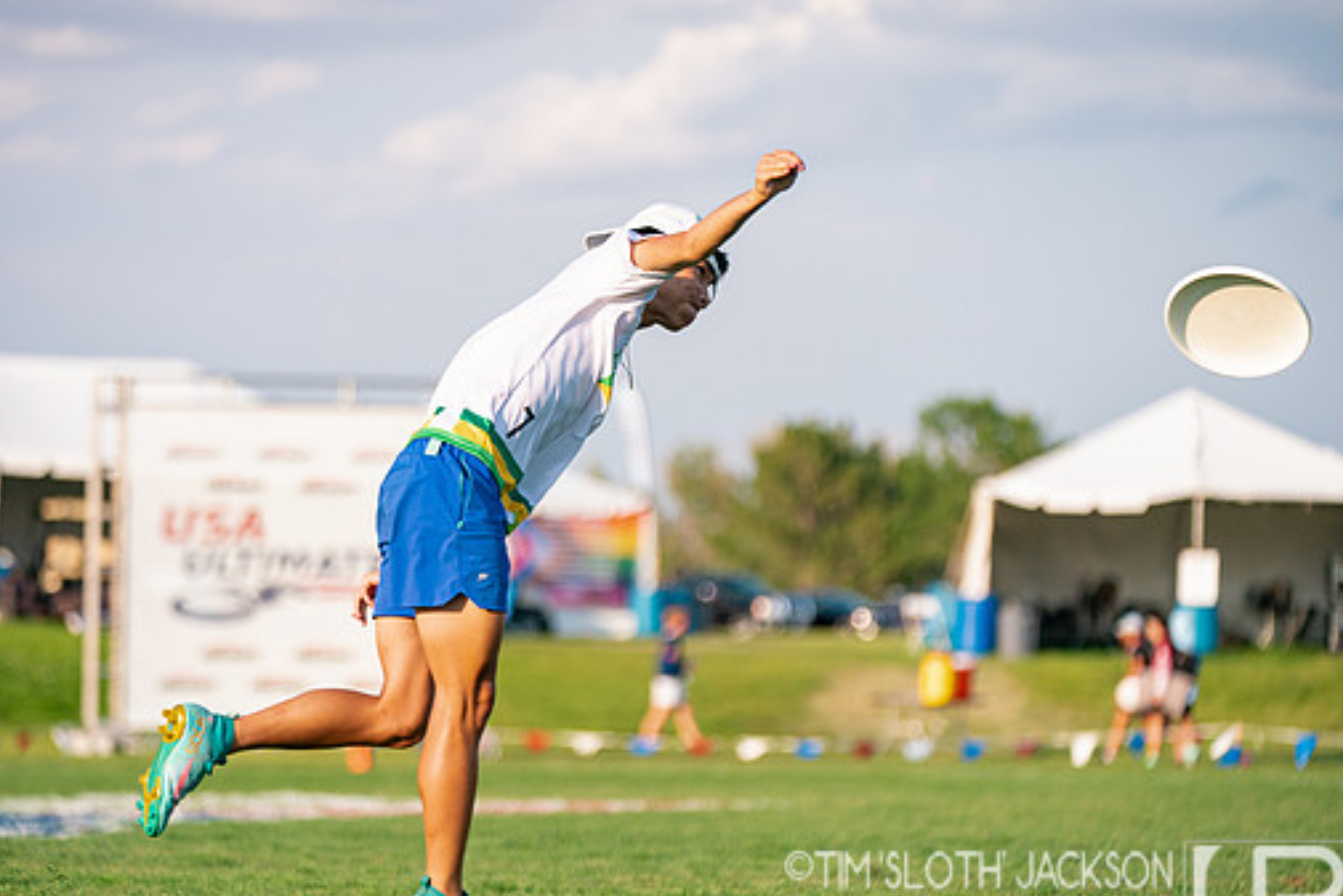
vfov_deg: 8.9
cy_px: 493
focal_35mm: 154
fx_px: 5746
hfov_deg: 13.3
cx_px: 617
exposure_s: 1/5000
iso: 500
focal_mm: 134
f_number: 2.8
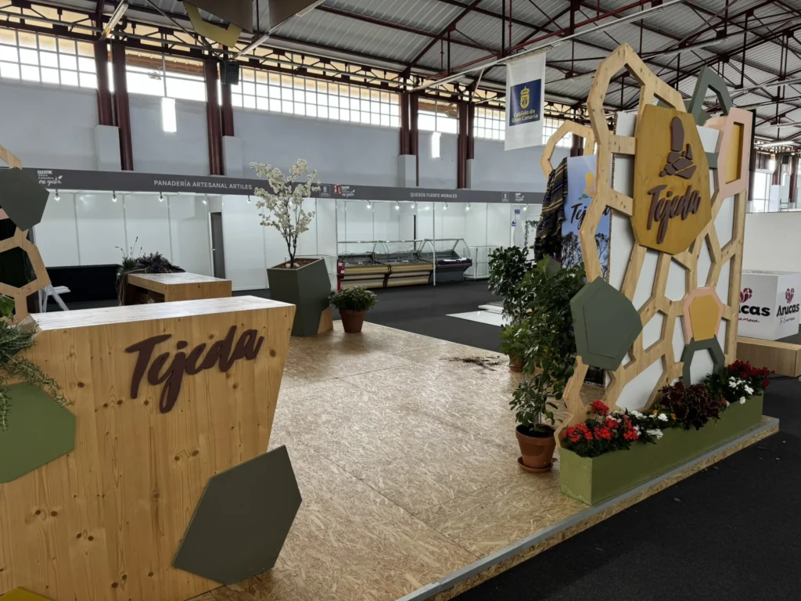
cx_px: 400
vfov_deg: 56.8
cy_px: 300
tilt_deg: -6.9
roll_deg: +1.0
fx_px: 555
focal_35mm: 24
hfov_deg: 71.6
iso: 125
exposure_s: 1/50
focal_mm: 6.76
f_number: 1.78
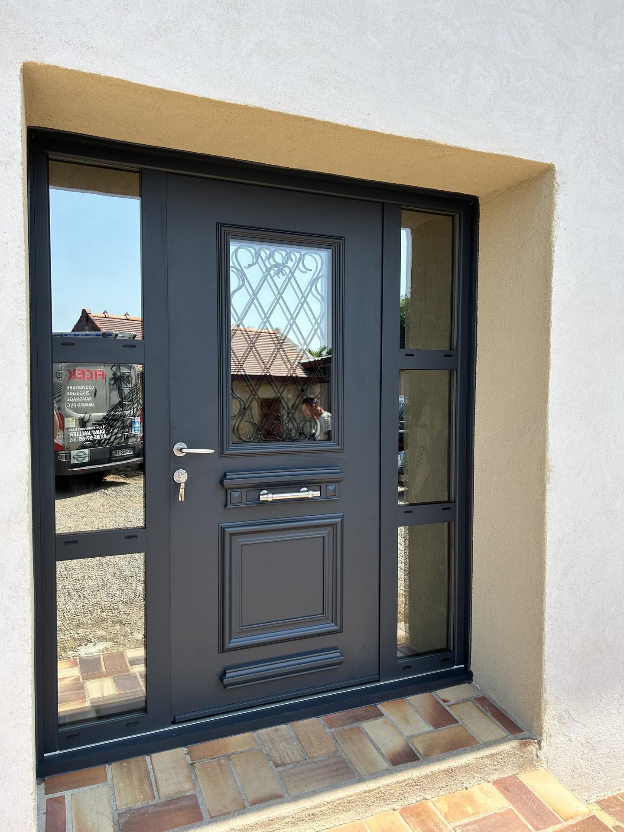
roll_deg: +0.9
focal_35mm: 26
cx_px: 312
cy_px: 416
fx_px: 625
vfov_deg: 67.3
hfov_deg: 53.1
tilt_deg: -2.9
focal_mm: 5.7
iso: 50
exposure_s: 1/1377
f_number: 1.5
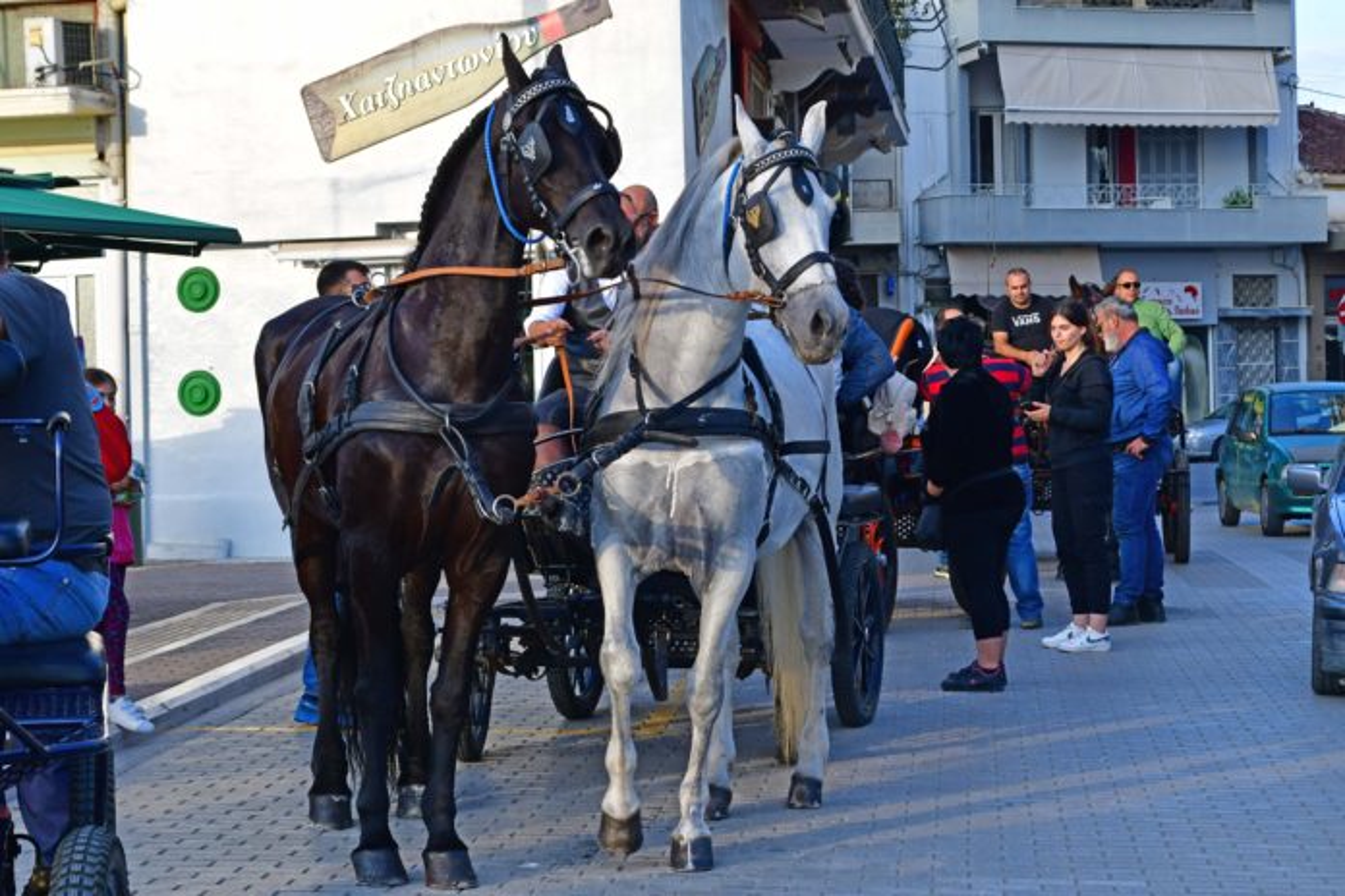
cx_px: 672
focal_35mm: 82
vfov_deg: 16.6
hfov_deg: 24.6
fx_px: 3082
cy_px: 448
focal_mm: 55
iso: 640
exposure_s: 1/320
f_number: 9
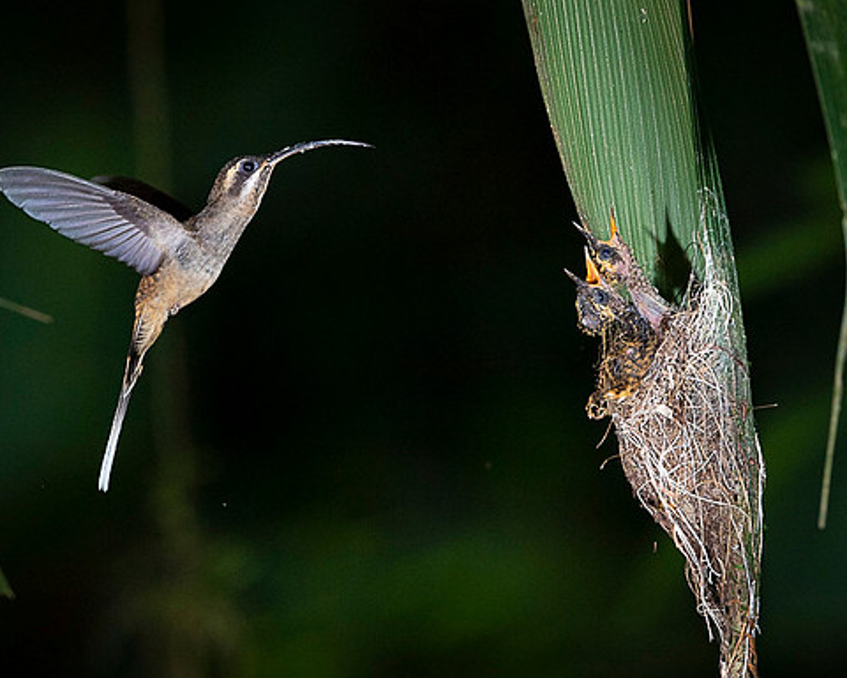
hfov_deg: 2.1
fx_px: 22787
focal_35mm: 909
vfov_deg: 1.7
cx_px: 308
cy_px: 414
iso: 1250
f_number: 8
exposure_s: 1/250
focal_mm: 500
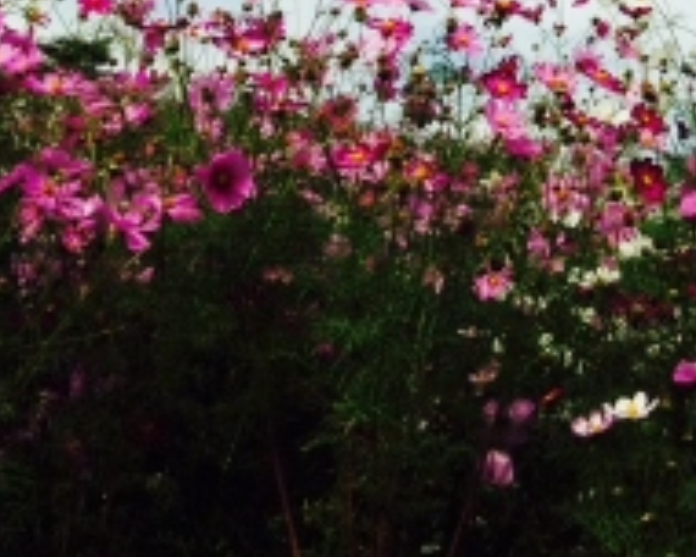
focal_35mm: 115
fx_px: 2369
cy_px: -366
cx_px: 828
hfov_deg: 16.1
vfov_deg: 12.5
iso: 50
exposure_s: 1/3460
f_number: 2.4
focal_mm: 4.28
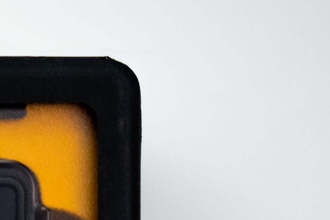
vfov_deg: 4.4
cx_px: -386
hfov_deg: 6.3
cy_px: 337
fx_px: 2880
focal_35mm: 314
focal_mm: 70
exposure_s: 1/200
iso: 640
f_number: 7.1
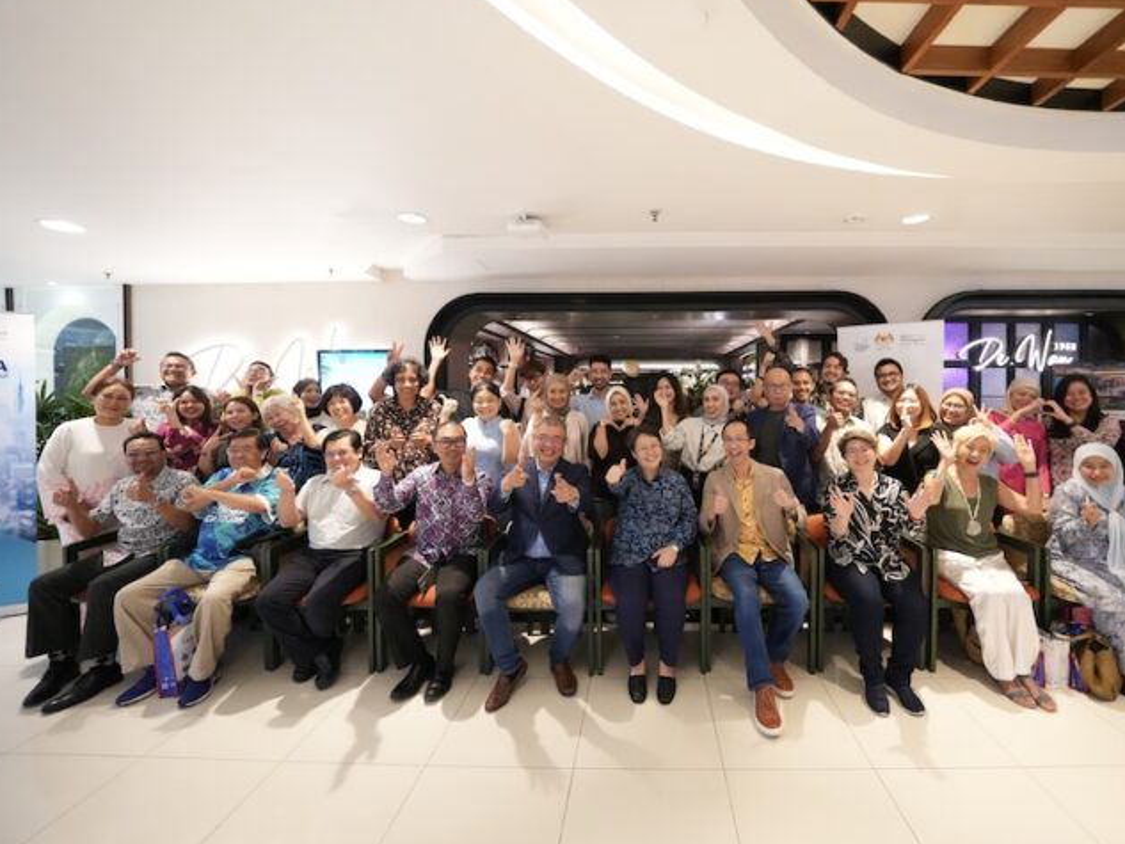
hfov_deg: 101.4
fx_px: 455
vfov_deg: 85.7
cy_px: 407
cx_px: 642
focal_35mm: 14
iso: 10000
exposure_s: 1/250
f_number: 4
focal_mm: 12
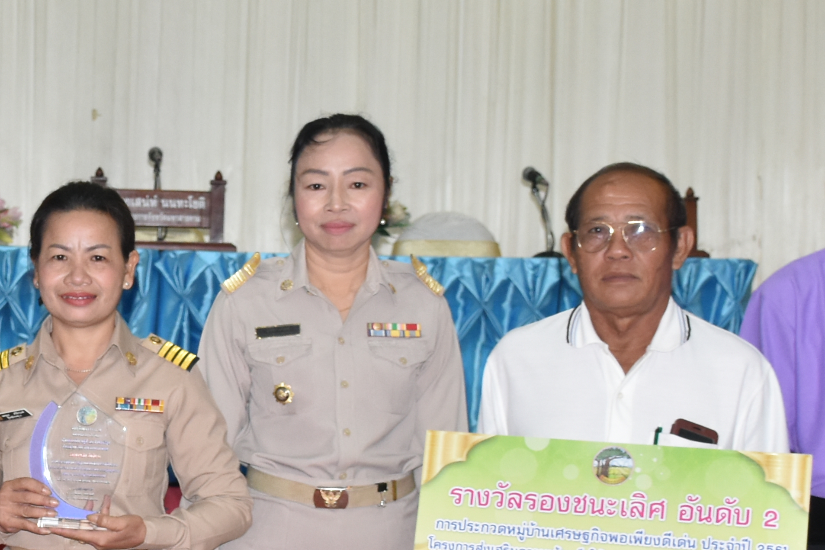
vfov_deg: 12.6
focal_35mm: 109
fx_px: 2488
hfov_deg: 18.5
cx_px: 60
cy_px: 355
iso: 800
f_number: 5
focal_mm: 23
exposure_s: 1/60
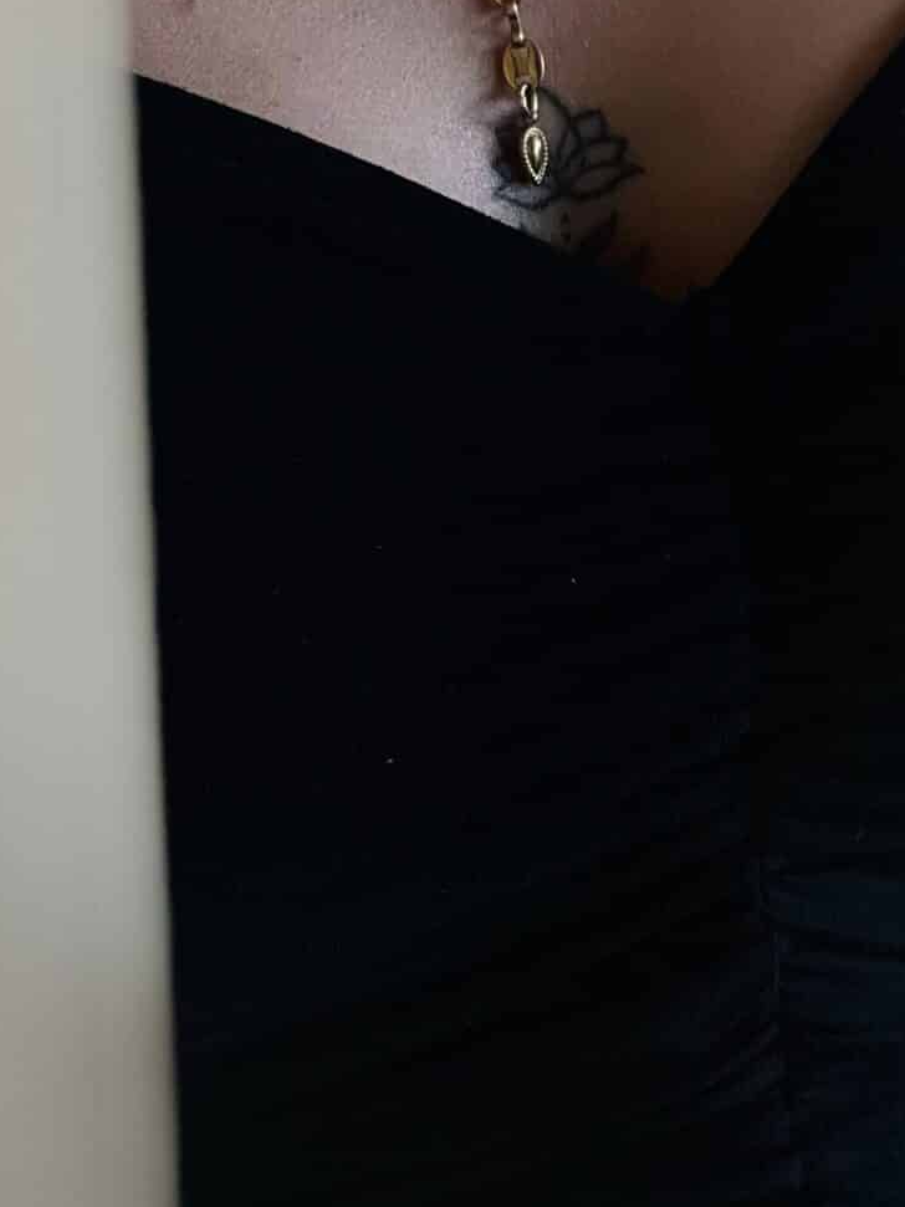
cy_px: 87
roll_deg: +2.7
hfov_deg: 7.3
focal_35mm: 203
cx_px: 332
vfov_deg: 9.7
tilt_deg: -13.4
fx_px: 7078
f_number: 2.8
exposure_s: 1/121
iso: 125
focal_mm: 9
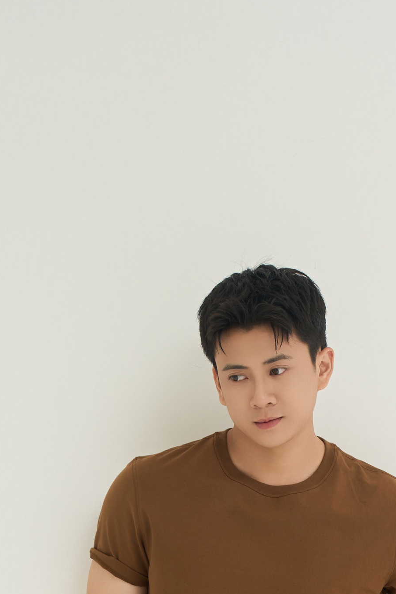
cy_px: 770
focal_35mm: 208
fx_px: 3433
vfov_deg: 9.7
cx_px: 283
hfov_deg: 6.6
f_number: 4.5
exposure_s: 1/160
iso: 250
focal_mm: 75
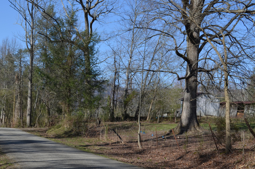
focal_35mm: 66
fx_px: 467
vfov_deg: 20.5
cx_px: 88
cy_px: 105
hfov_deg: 30.4
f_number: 8
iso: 200
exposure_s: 1/500
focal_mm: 32
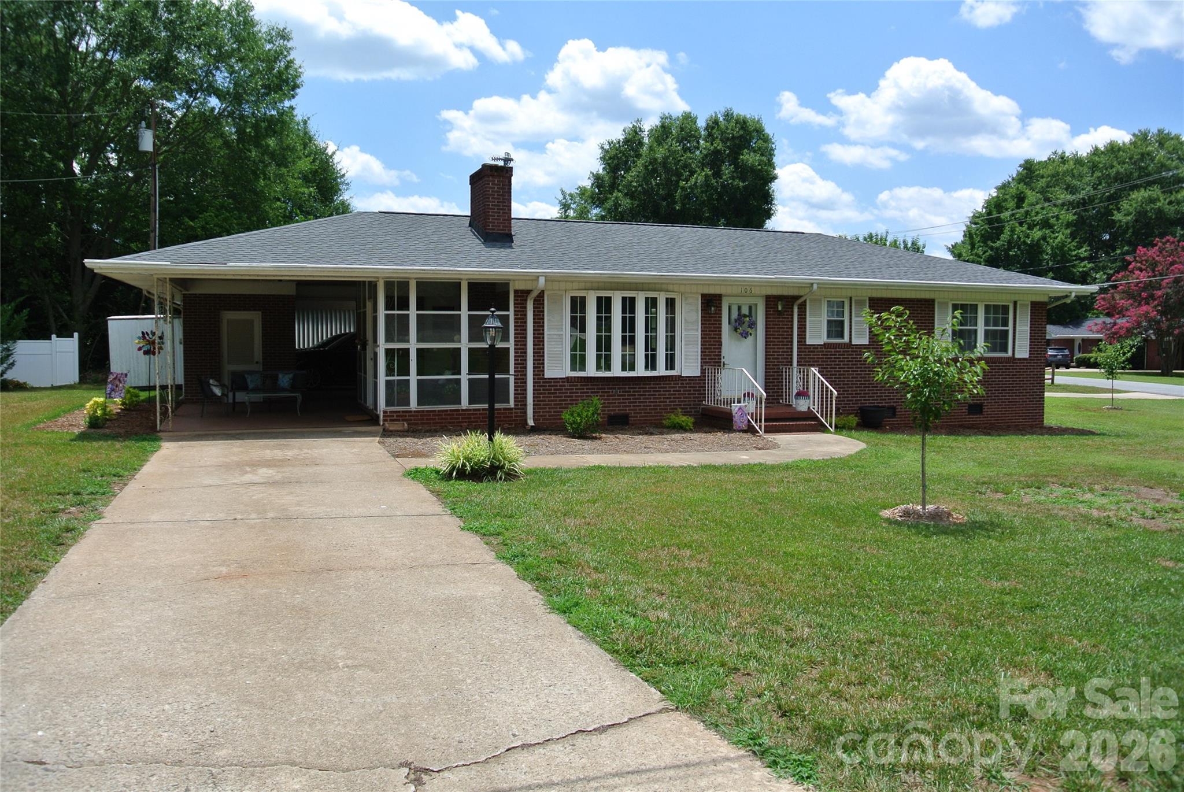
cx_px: 592
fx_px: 889
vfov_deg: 48.0
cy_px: 396
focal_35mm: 27
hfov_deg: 67.3
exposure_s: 1/800
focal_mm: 10
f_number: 5
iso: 100
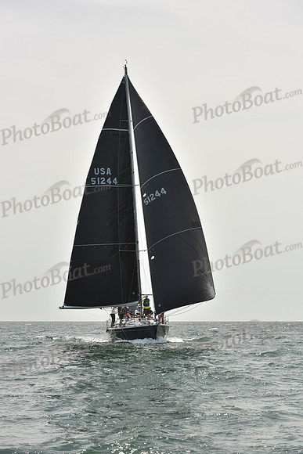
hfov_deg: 18.2
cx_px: 152
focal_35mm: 75
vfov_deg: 27.0
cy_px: 227
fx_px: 946
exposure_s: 1/1600
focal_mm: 75
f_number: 8
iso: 400
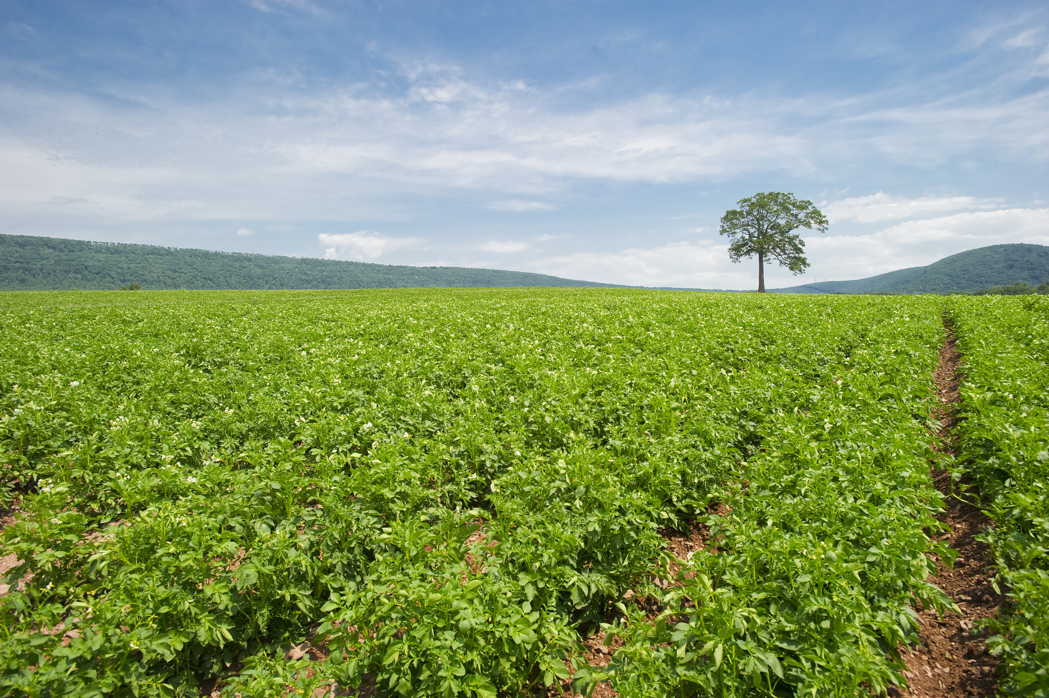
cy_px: 349
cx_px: 524
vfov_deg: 61.9
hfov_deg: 84.0
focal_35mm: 20
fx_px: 582
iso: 200
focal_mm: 20
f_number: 9
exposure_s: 1/320
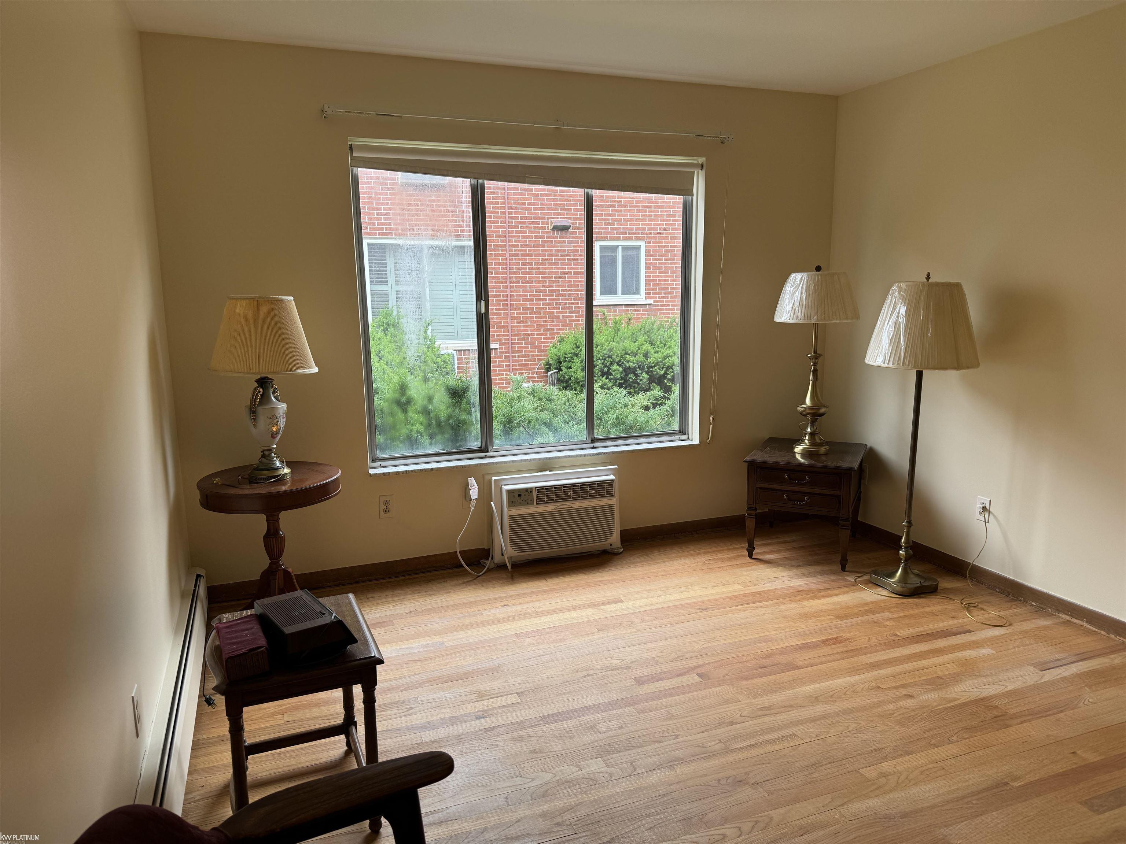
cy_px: 422
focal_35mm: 24
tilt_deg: -10.7
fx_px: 781
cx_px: 563
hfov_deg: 71.6
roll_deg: +0.1
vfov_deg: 56.8
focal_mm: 6.76
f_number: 1.78
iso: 64
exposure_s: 1/172
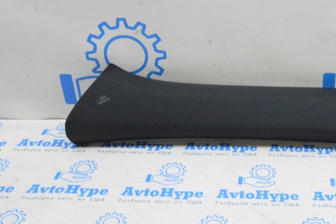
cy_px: 68
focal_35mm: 56
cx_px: 264
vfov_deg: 24.1
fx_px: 520
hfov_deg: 34.8
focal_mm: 23
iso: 6400
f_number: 20
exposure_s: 1/20
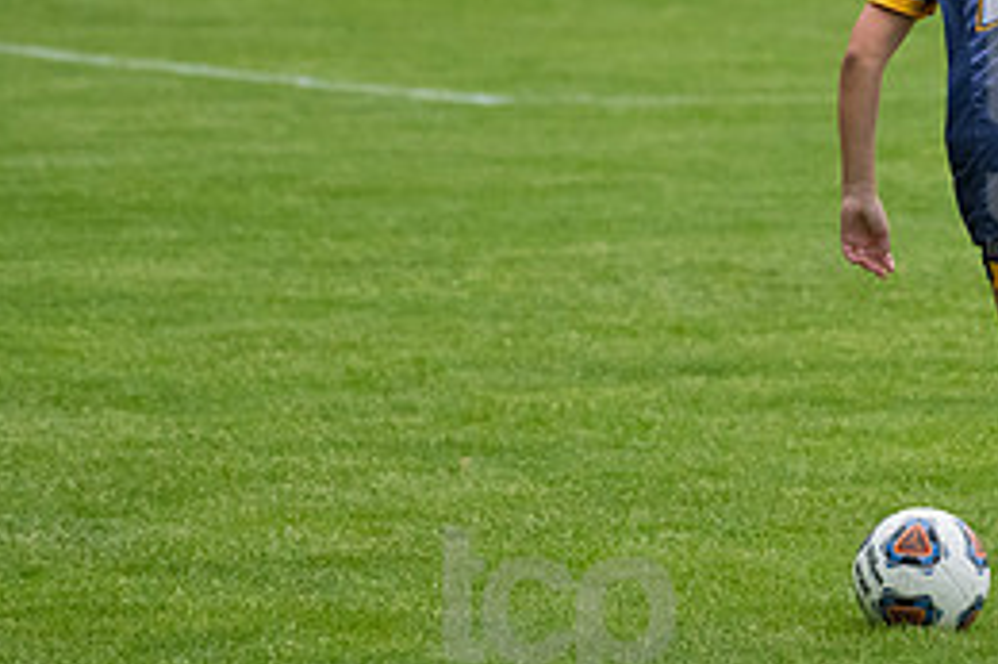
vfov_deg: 3.1
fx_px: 12356
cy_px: 125
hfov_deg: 4.6
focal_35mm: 446
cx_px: 1105
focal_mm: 200
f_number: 5.6
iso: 4000
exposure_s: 1/1600
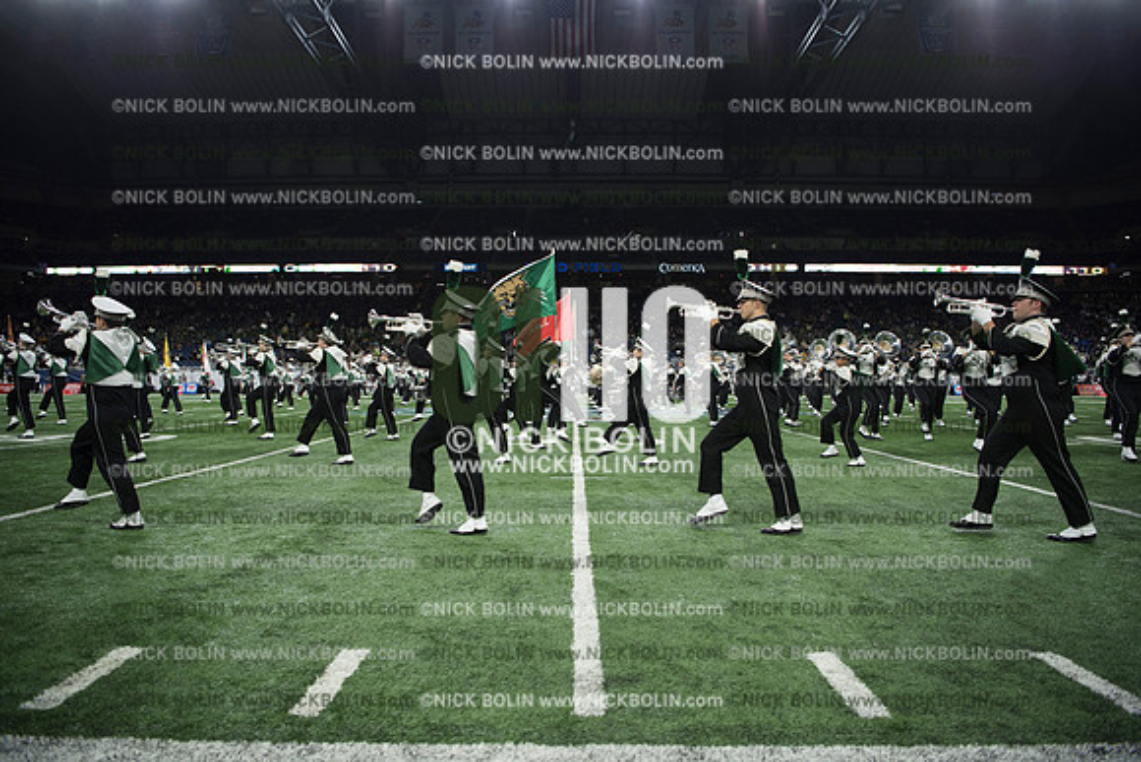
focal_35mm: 24
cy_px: 381
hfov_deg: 73.7
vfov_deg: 53.2
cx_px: 570
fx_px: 761
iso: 1250
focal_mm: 24
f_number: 2.8
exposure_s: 1/1250
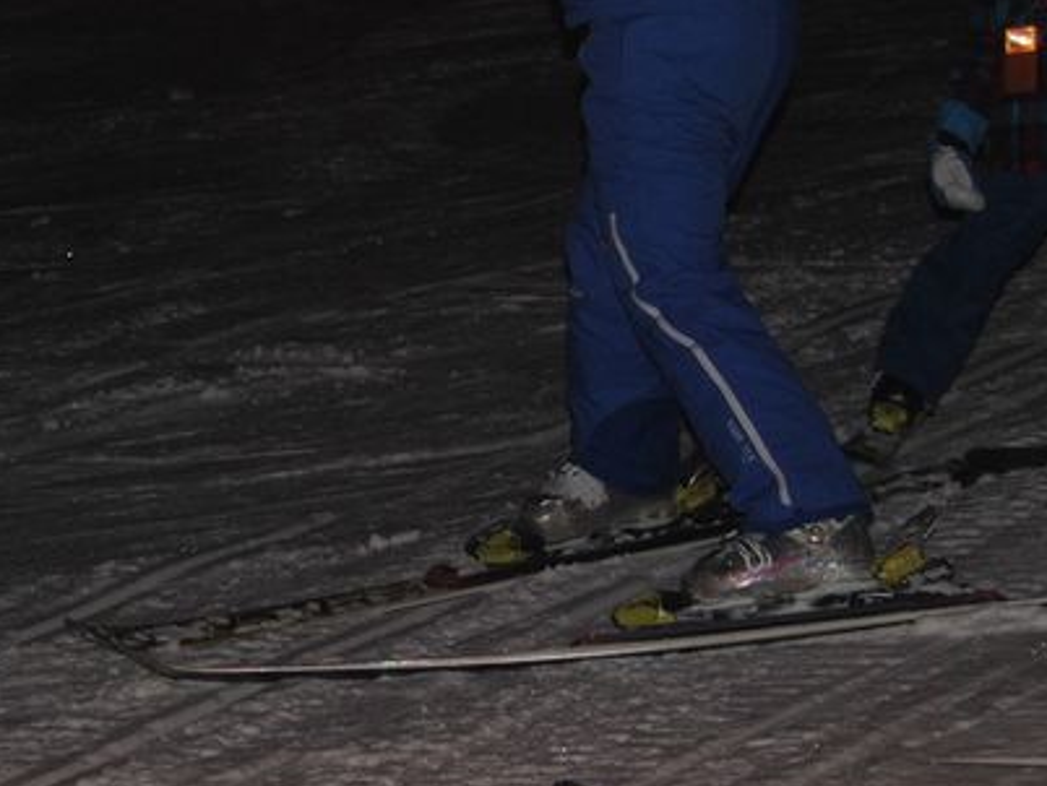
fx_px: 6080
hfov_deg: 9.7
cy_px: 493
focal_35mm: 201
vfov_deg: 7.4
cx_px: -73
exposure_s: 1/60
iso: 200
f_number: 4.5
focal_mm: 35
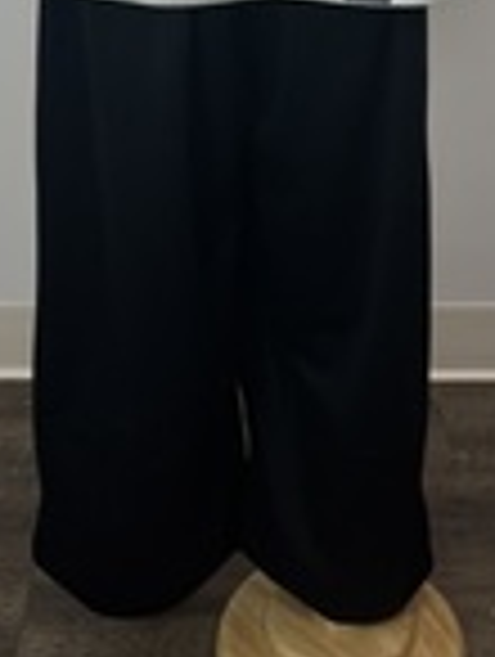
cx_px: 225
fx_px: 1350
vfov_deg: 24.8
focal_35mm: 71
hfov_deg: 20.8
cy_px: -126
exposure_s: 1/524
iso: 50
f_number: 1.6
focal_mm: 5.1
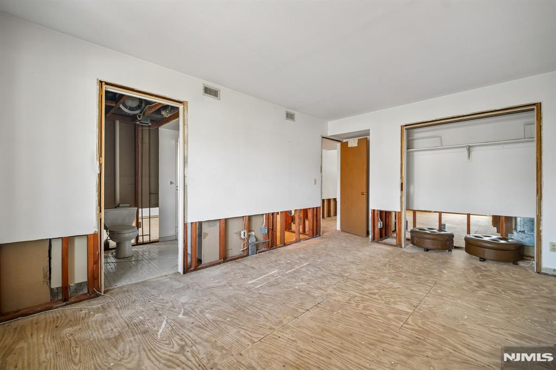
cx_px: 278
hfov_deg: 73.8
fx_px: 371
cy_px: 185
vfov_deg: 53.1
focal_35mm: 24
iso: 2500
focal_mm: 24
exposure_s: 1/50
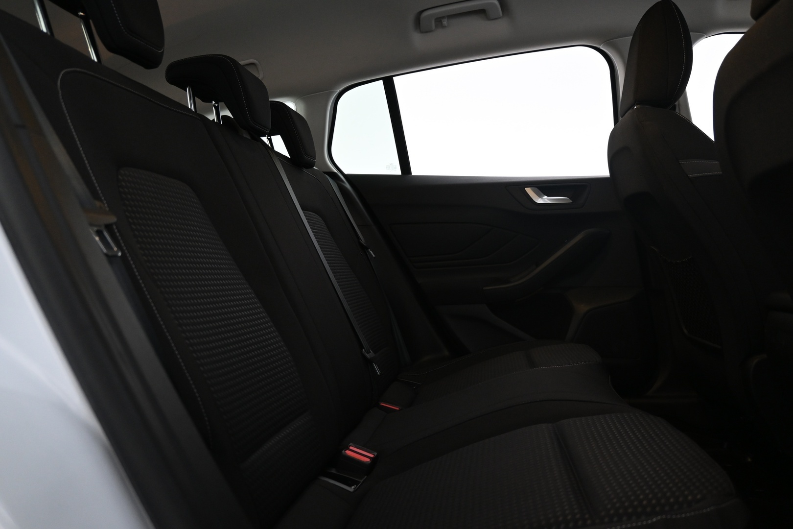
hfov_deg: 63.2
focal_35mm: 29
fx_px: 644
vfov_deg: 44.6
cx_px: 396
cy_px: 264
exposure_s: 1/30
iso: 1000
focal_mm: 19.5
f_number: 3.8
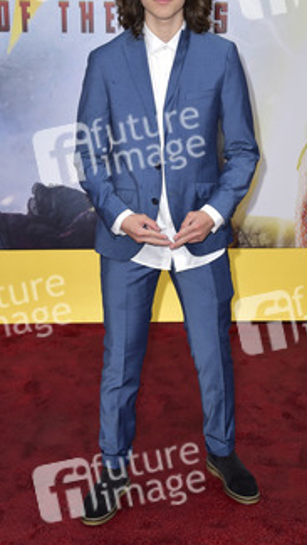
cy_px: 231
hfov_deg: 20.7
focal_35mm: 58
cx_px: 169
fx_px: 839
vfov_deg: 35.9
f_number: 6.3
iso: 320
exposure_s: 1/250
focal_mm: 45
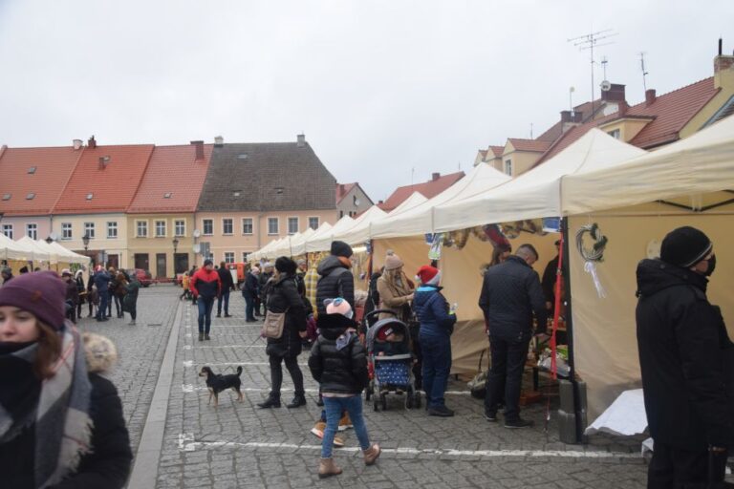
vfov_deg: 41.7
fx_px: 642
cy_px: 244
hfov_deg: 59.5
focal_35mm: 32
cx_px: 367
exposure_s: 1/125
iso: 400
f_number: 5.6
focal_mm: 21
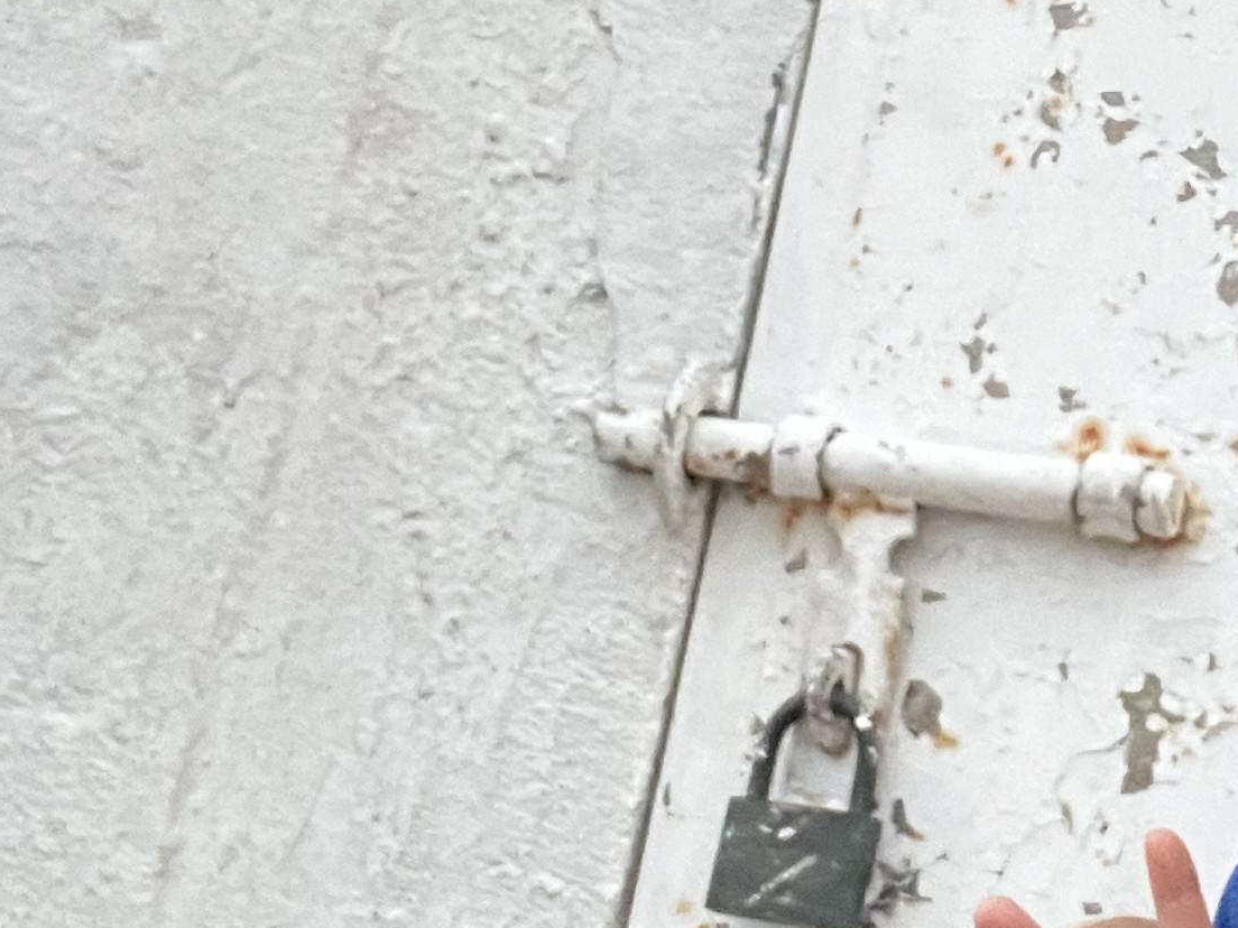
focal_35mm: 84
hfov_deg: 22.6
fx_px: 3004
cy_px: 48
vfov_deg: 17.3
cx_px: 1151
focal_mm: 2.71
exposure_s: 1/30
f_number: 2.2
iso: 500
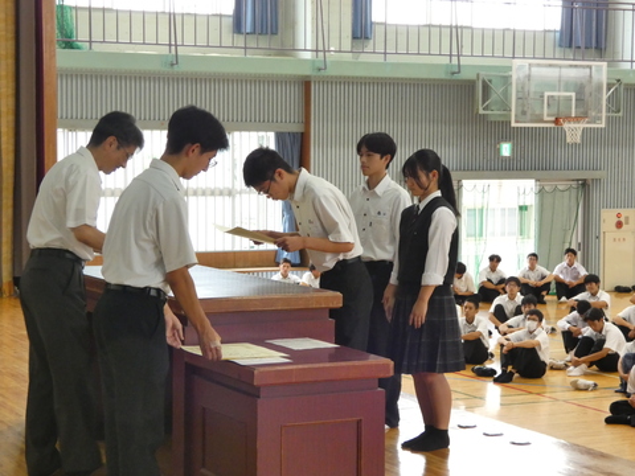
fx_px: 1449
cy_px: 238
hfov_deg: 24.7
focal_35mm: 79
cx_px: 318
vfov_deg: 18.7
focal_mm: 14.1
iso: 800
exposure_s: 1/80
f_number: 4.5
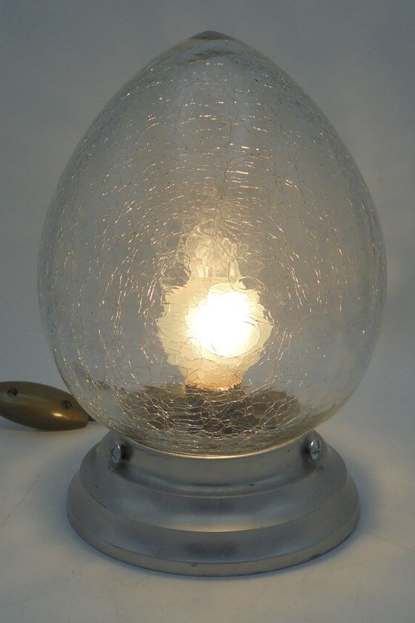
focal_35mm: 54
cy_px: 312
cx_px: 215
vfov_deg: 36.9
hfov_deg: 25.1
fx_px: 934
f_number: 4.8
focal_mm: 8.9
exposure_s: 1/250
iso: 100
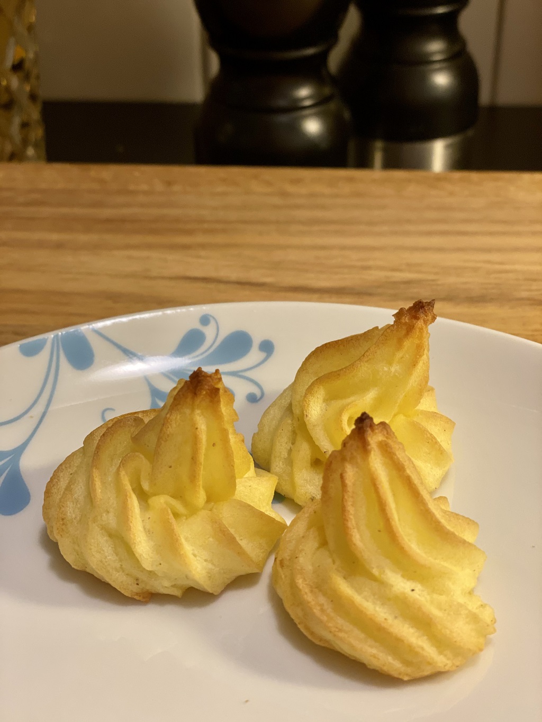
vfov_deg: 36.8
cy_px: 361
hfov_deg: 28.0
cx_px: 271
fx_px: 1085
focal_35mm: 52
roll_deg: +0.8
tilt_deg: -31.7
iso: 125
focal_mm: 6
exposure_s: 1/33
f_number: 2
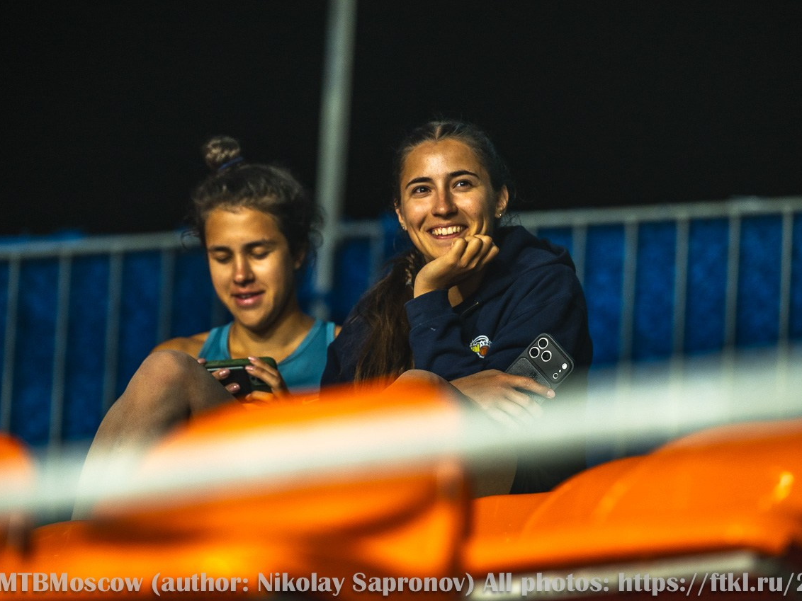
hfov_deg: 9.3
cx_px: 416
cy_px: 301
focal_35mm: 212
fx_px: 4912
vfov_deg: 7.0
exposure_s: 1/320
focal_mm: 195
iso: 1250
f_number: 3.5
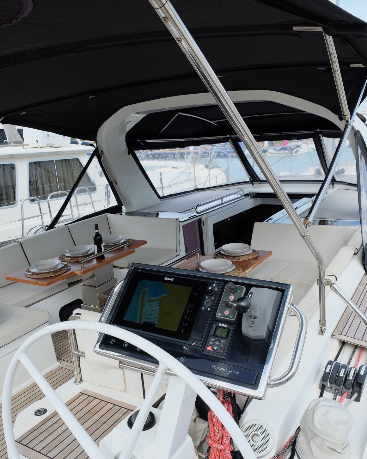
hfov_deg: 47.1
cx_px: 185
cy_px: 266
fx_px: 421
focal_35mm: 31
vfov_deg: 56.9
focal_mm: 18
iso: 400
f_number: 8
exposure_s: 1/220
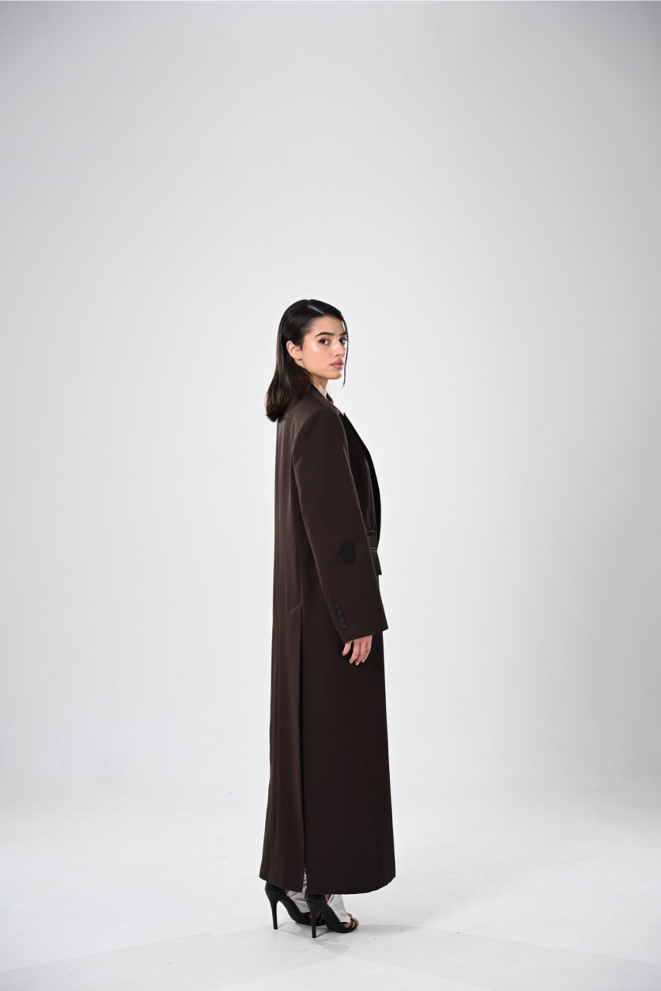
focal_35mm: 54
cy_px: 496
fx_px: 1488
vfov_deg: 36.9
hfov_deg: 25.1
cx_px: 330
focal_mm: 54
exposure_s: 1/125
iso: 100
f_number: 4
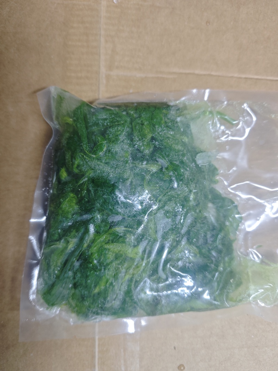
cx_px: 139
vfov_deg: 73.9
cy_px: 186
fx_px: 246
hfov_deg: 58.9
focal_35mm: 23
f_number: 1.6
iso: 500
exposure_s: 1/50
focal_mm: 6.55
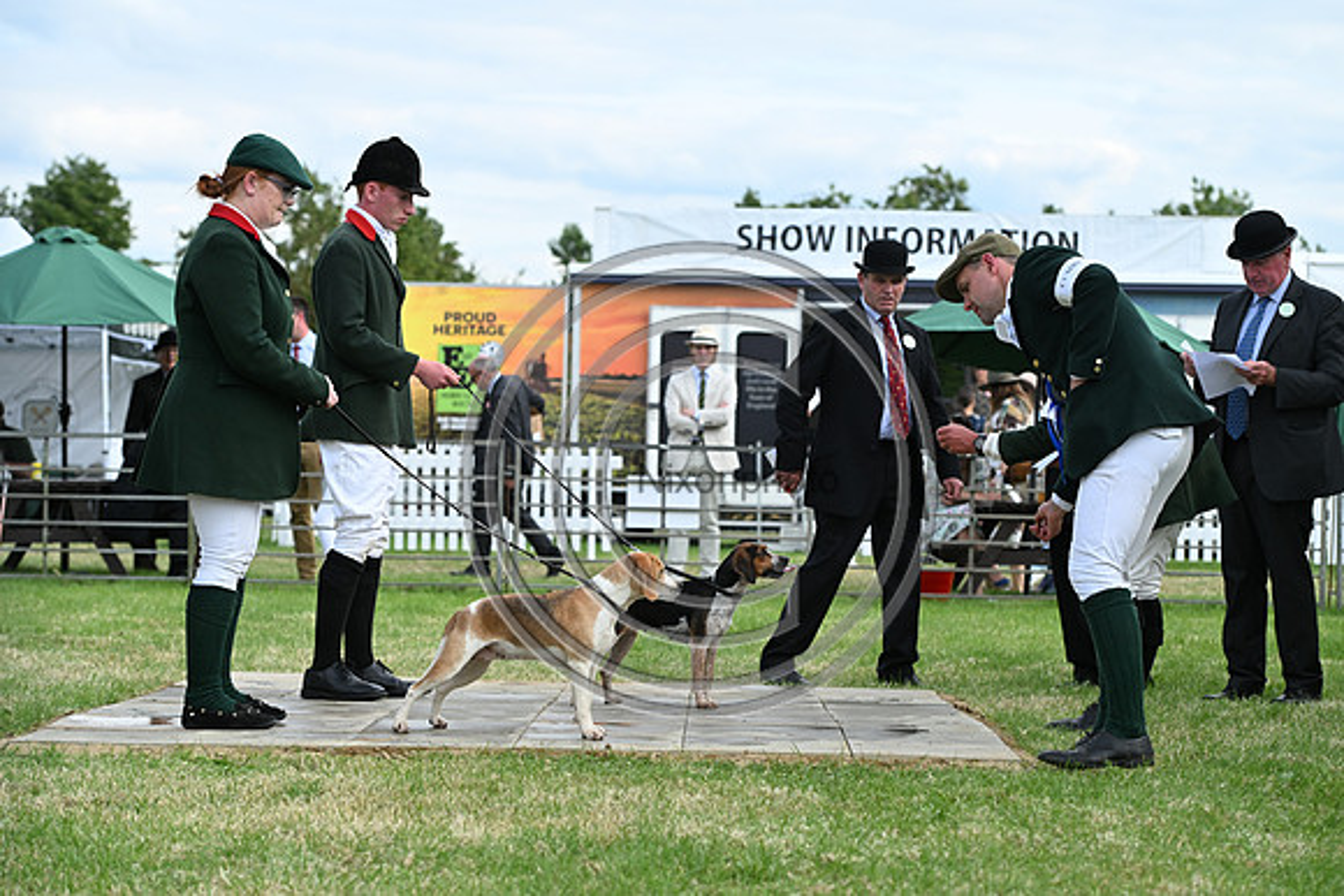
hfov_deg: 22.1
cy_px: 448
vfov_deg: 14.9
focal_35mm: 92
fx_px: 3435
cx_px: 672
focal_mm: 92
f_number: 4.5
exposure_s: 1/1000
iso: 400
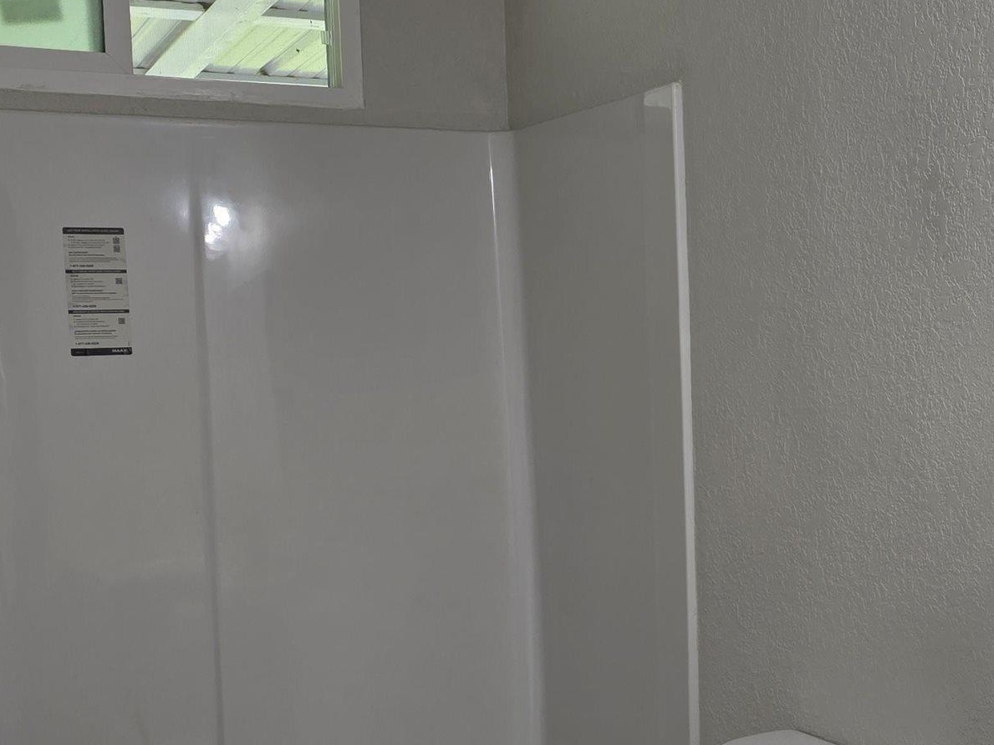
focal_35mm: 59
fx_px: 1694
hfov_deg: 31.9
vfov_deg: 24.7
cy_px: 493
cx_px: 792
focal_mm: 6.3
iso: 64
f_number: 1.7
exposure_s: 1/120
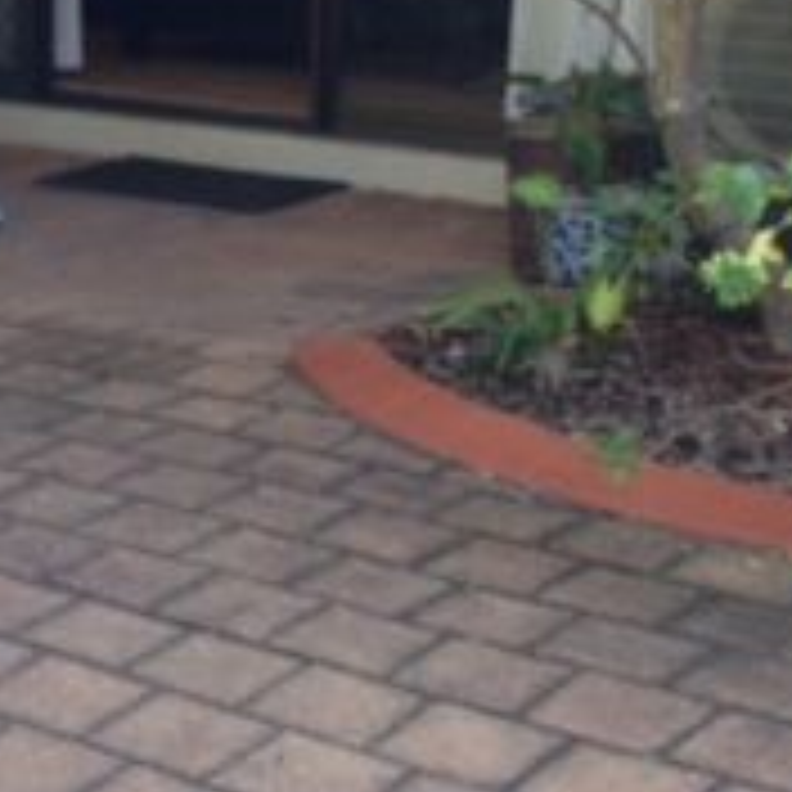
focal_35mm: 106
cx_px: -148
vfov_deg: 16.2
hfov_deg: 15.8
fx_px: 2744
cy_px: 76
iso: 50
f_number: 2.4
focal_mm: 4.12
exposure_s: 1/24
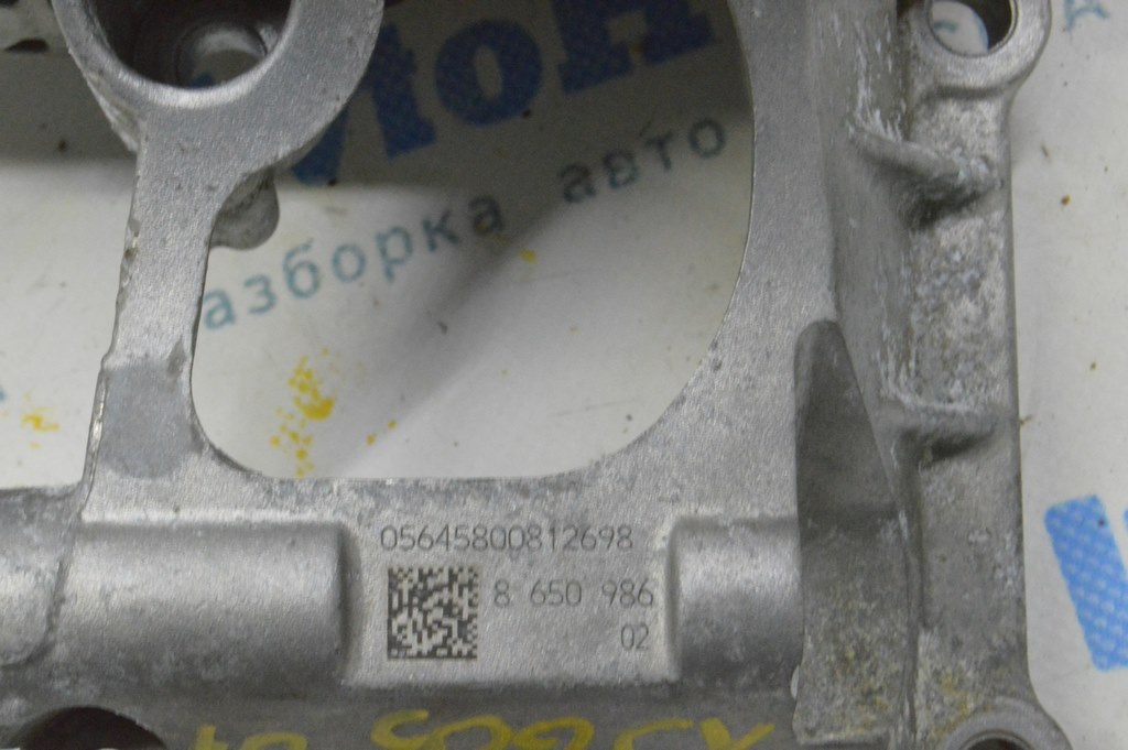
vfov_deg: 16.5
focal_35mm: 82
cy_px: 375
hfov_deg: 24.6
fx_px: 2583
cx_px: 564
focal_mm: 55
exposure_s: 1/20
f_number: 20
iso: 6400
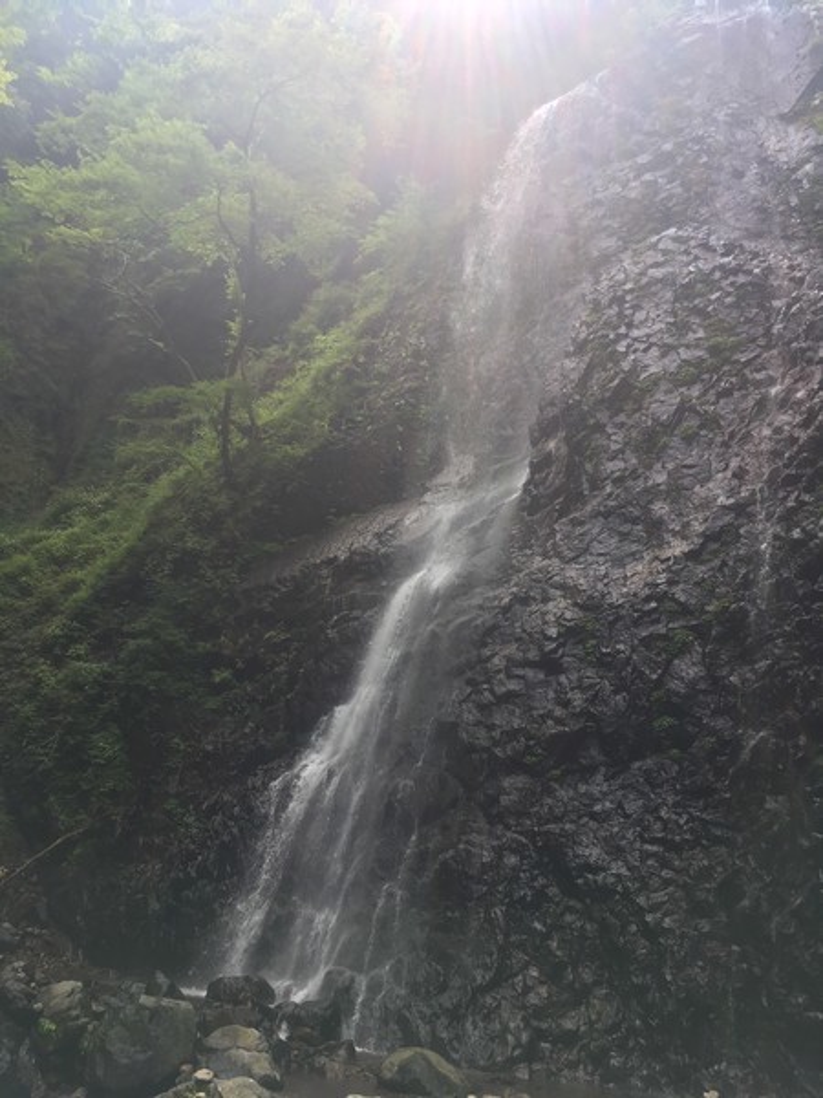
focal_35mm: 29
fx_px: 919
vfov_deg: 61.7
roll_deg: -6.4
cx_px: 412
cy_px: 549
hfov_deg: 48.2
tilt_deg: +23.1
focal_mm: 4.15
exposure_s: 1/172
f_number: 2.2
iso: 25
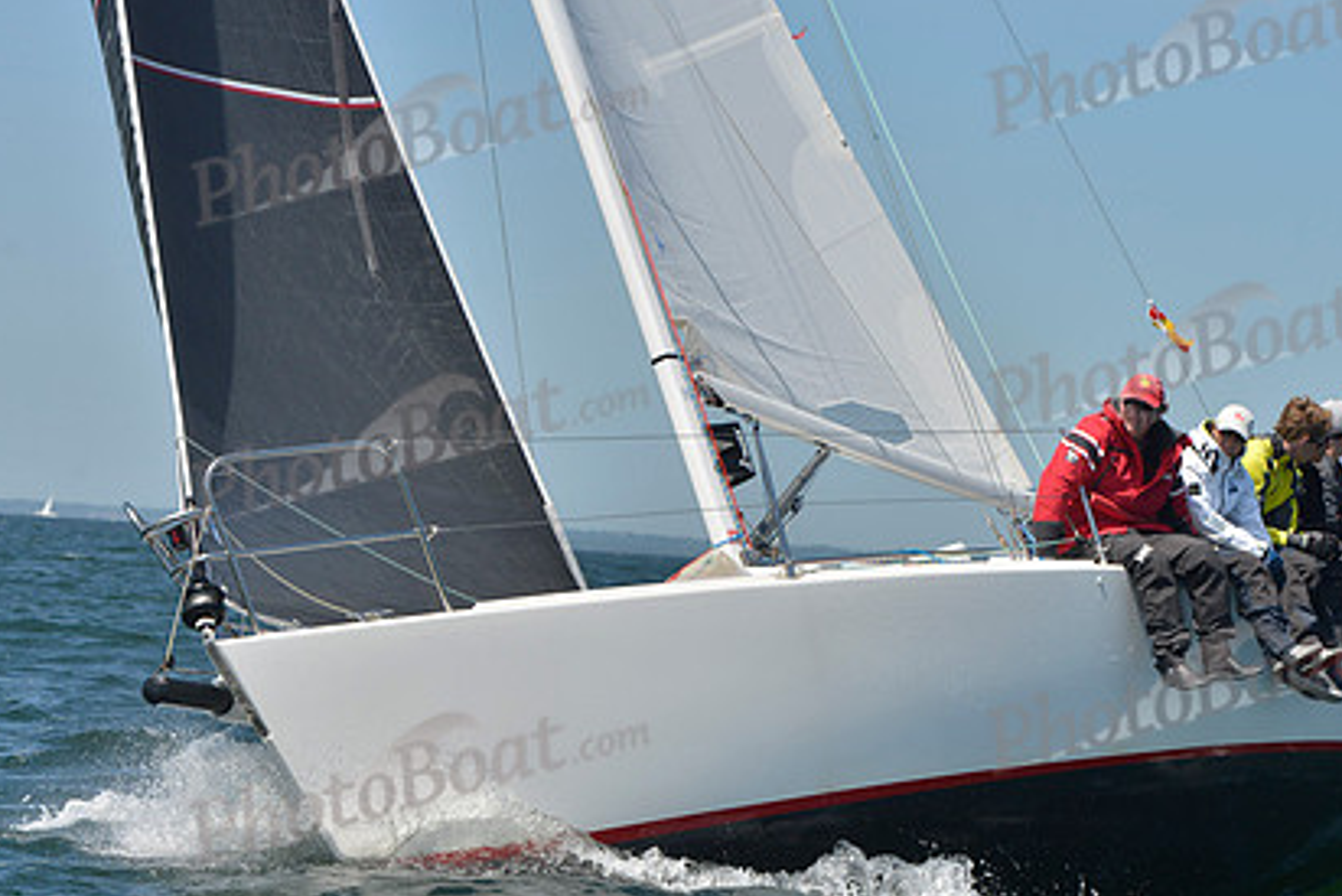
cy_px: 565
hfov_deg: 10.8
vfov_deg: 7.2
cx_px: 821
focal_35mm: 190
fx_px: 7085
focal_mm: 135
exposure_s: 1/1250
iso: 280
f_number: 9
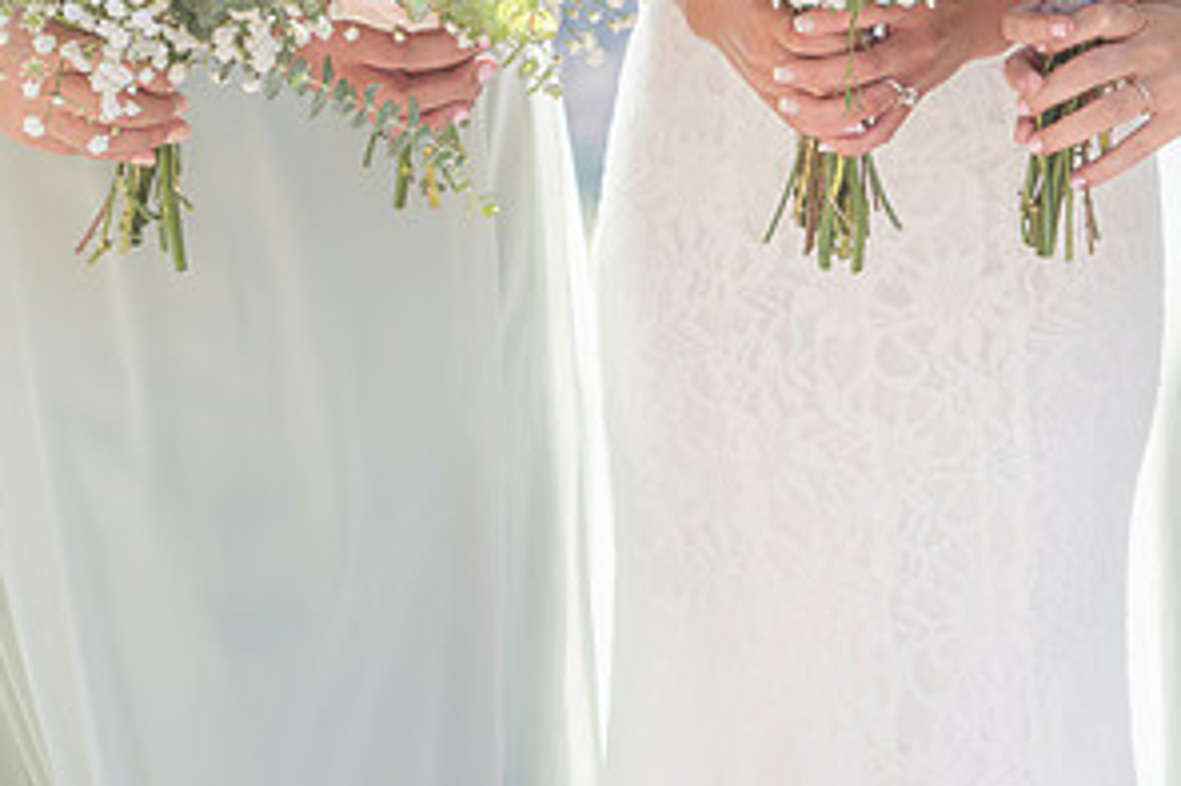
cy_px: 42
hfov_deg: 20.7
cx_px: 814
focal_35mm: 98
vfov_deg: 13.8
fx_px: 3213
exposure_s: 1/160
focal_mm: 50
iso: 125
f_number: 4.5
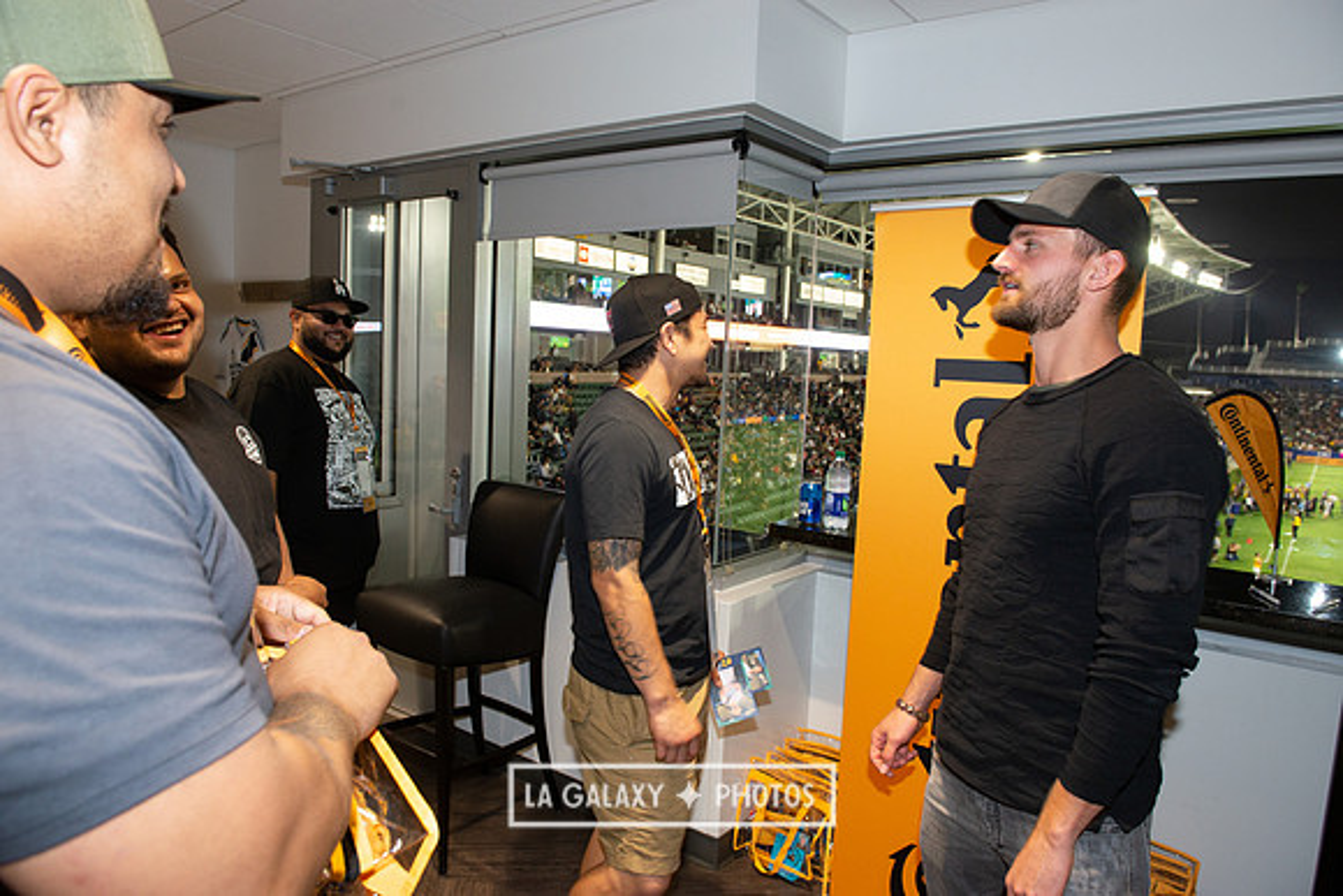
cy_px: 448
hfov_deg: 73.7
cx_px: 672
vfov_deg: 53.2
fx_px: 896
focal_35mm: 24
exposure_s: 1/60
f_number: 6.3
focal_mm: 24
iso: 640
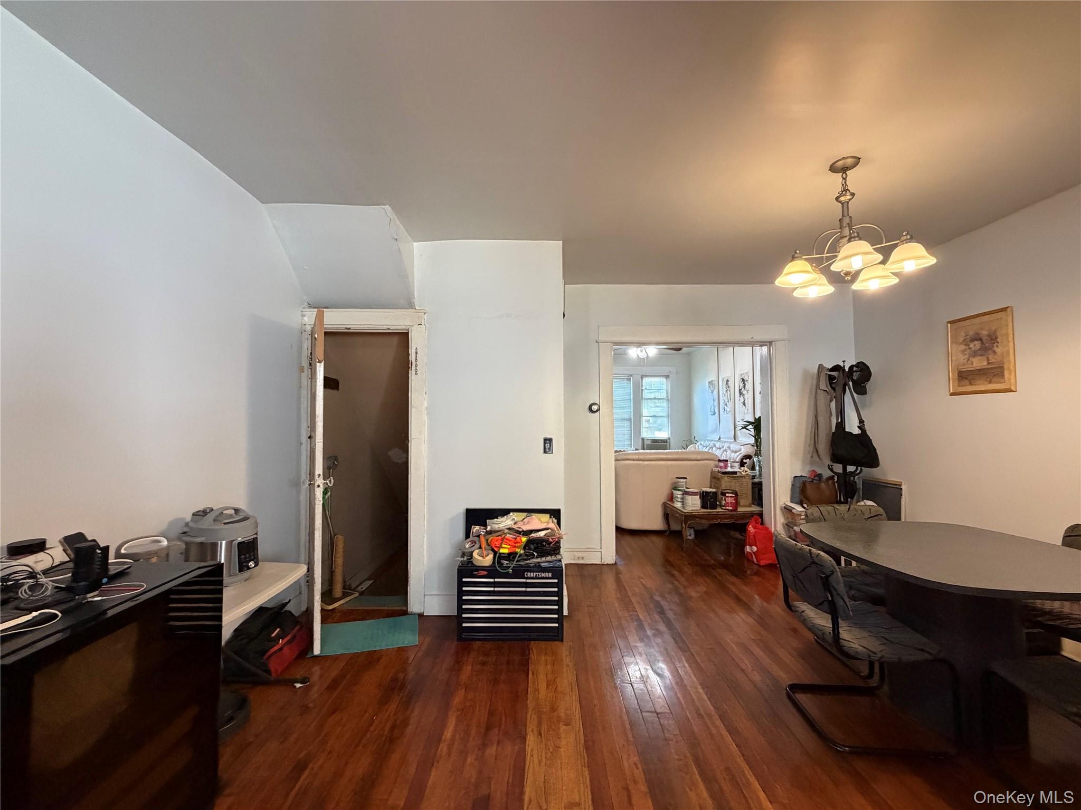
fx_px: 437
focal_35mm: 14
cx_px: 540
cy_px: 405
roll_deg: +0.1
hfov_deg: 102.1
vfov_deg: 85.7
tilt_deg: +2.0
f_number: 2.2
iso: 500
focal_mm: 2.22
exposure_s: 1/60
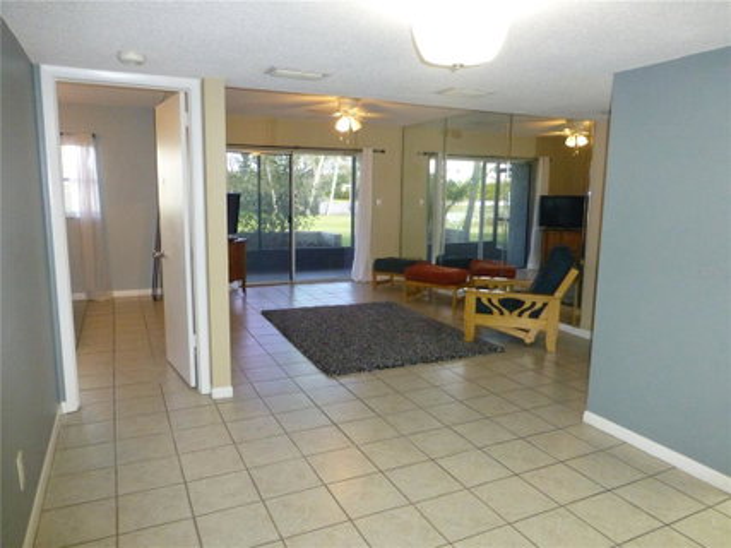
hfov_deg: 71.6
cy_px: 274
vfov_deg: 56.8
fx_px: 507
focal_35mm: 24
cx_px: 366
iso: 800
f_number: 3.3
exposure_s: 1/60
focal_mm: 4.3
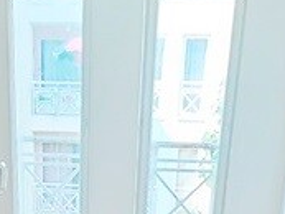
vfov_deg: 14.4
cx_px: 100
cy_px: 479
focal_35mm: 77
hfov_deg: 25.2
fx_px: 634
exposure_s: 1/50
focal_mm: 1.7
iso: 125
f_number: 2.2
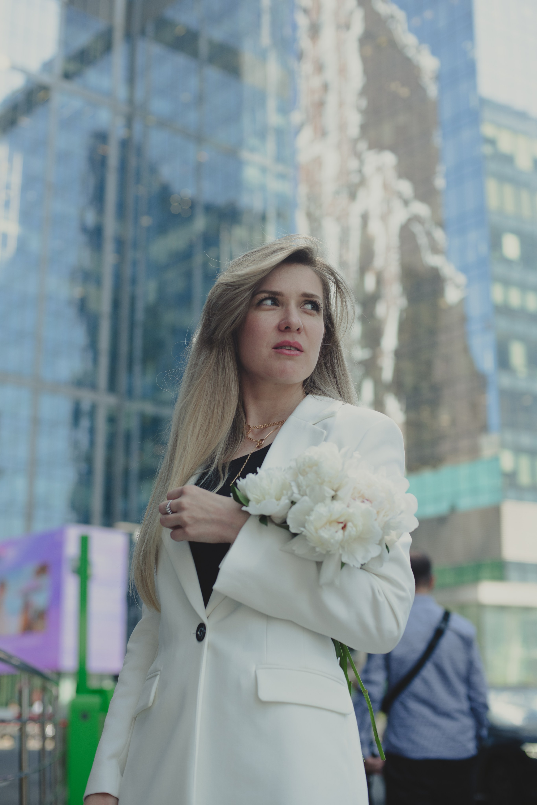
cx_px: 268
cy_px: 402
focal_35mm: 50
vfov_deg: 39.6
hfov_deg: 27.0
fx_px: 1119
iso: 160
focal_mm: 50
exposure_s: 1/800
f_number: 3.2
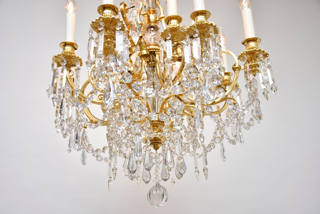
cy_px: 107
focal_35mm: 45
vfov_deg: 29.9
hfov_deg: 43.6
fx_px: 400
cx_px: 160
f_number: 4
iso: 500
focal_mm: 30
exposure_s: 1/160
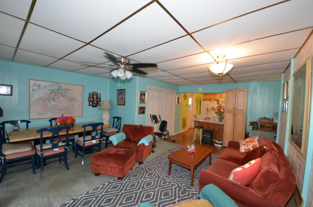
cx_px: 156
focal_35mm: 14
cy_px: 104
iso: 800
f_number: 4.5
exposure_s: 1/60
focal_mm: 9
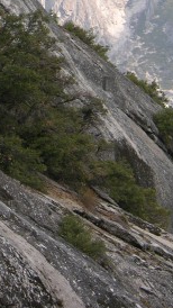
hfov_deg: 4.5
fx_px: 2195
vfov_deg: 7.9
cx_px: -139
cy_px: -109
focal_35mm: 269
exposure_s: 1/185
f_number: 3.9
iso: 50
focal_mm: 22.3
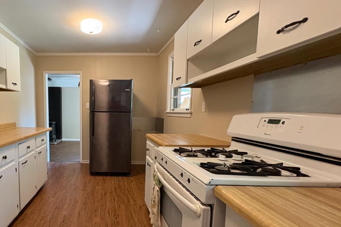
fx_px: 199
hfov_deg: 77.3
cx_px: 101
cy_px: 133
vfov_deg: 59.1
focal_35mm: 21
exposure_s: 1/60
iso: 400
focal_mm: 2.22
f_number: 2.2
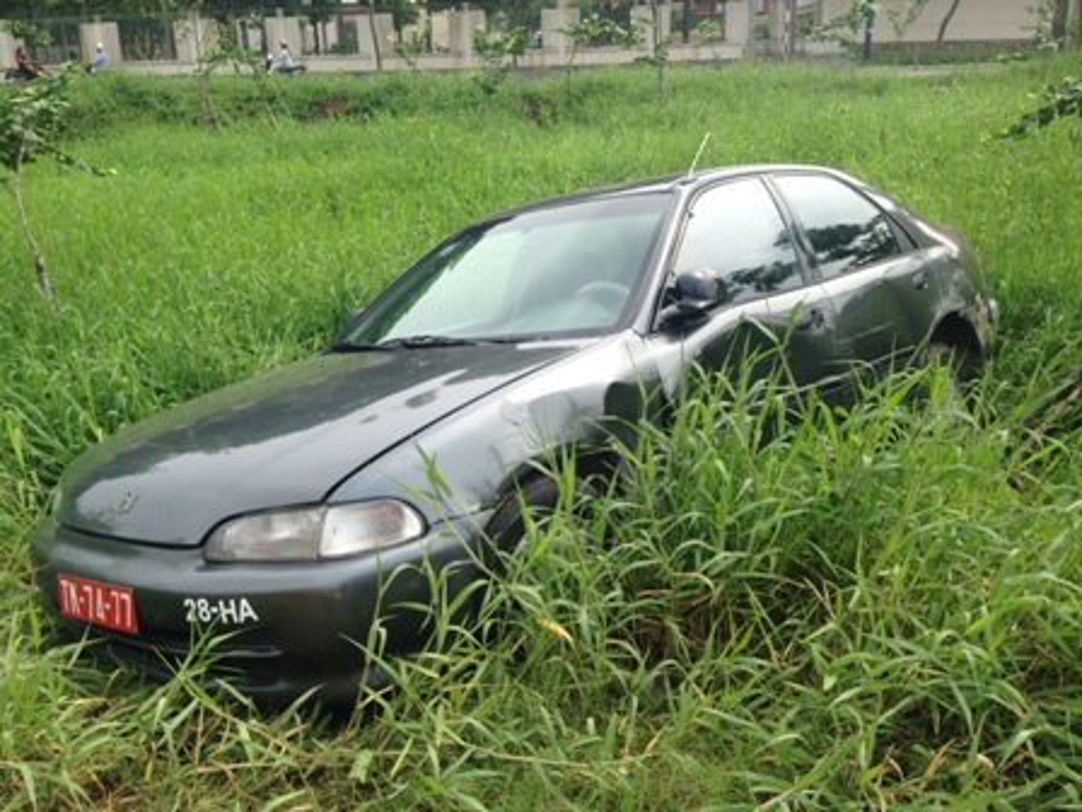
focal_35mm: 33
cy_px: 406
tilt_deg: -19.5
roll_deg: -1.7
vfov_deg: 42.9
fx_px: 1031
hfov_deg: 55.4
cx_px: 541
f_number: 2.4
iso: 50
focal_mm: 4.12
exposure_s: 1/874
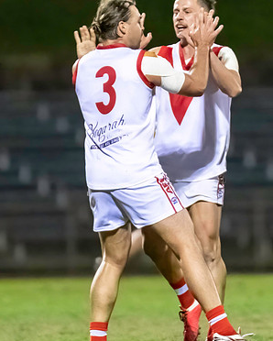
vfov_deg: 1.9
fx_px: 10404
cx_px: 207
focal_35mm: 1031
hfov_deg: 1.5
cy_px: 107
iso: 10000
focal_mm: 300
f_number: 2.8
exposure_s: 1/1250
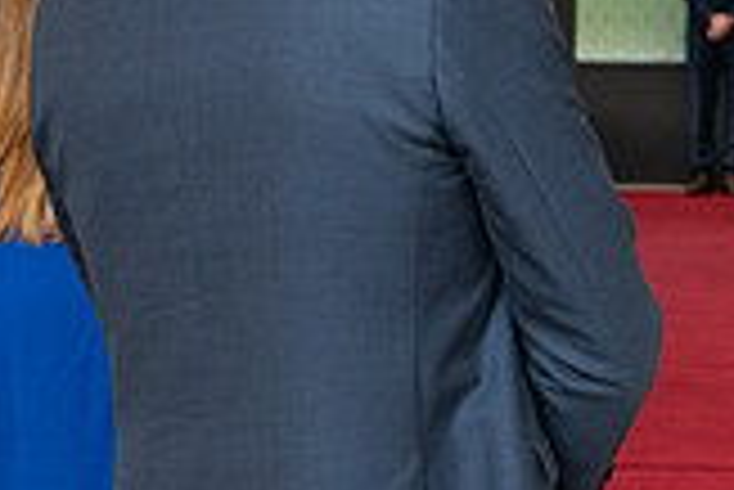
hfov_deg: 13.7
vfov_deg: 9.2
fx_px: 3041
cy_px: 182
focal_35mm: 149
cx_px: 221
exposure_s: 1/160
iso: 640
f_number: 3.5
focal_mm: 42
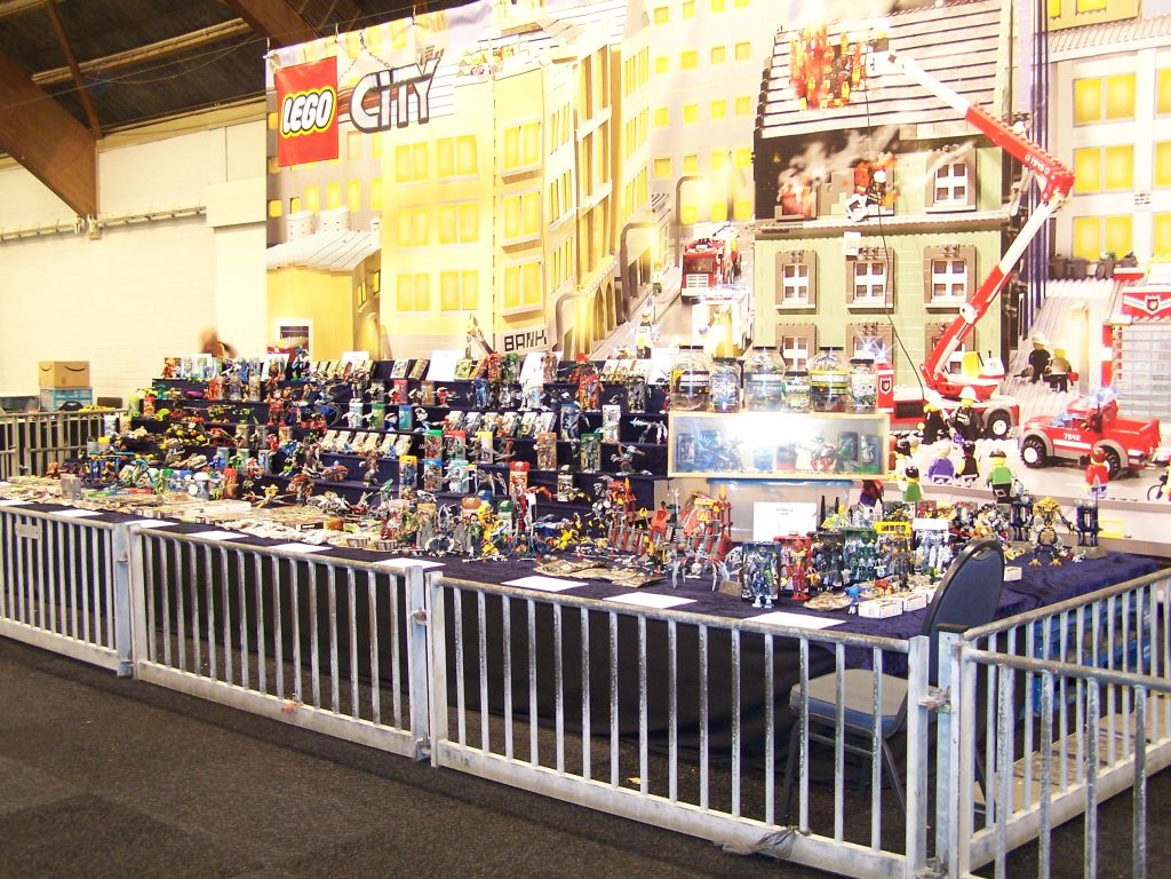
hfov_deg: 46.8
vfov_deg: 36.0
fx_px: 1353
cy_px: 440
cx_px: 586
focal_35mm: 40
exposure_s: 1/4
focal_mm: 6.7
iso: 140
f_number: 2.8
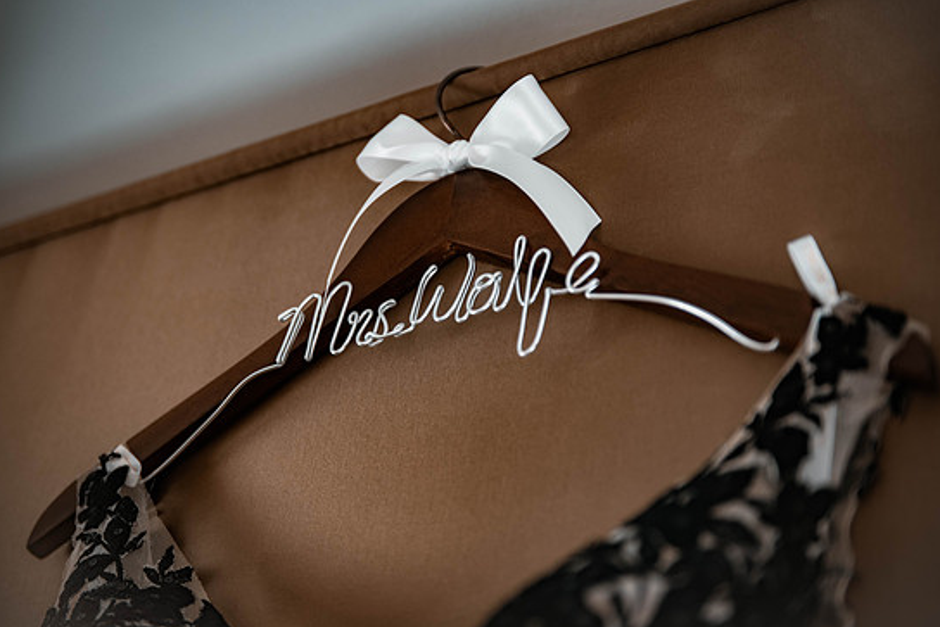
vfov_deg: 21.3
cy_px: 303
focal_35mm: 64
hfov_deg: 31.4
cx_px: 479
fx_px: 1671
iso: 640
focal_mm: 60
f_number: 2.8
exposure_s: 1/60
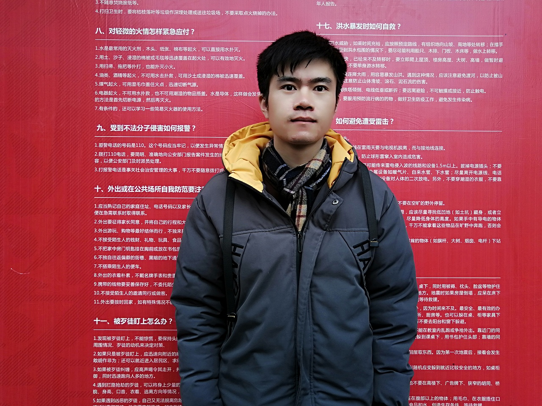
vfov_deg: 51.4
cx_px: 271
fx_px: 423
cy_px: 203
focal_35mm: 27
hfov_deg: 65.3
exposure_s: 1/120
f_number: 1.8
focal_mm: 3.95
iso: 80
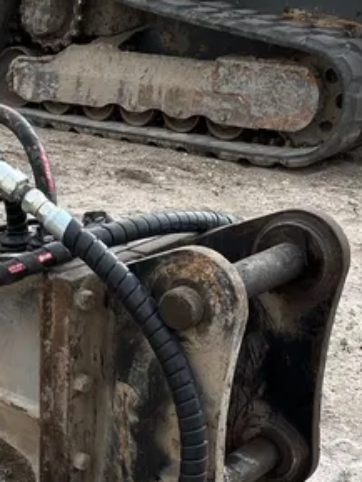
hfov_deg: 21.0
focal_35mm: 66
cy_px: 376
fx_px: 920
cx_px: -52
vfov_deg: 28.8
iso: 50
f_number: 1.6
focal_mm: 5.1
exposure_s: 1/975
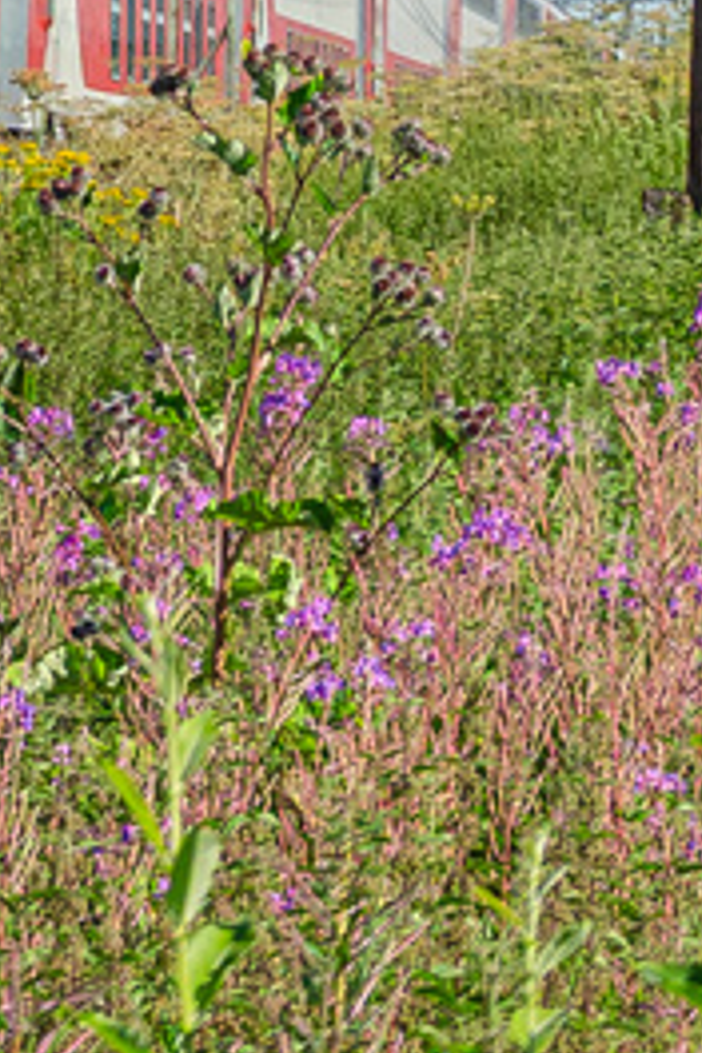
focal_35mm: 298
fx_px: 8711
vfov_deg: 6.8
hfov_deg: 4.5
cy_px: -796
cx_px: -1256
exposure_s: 1/800
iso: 160
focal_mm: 35
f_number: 5.6
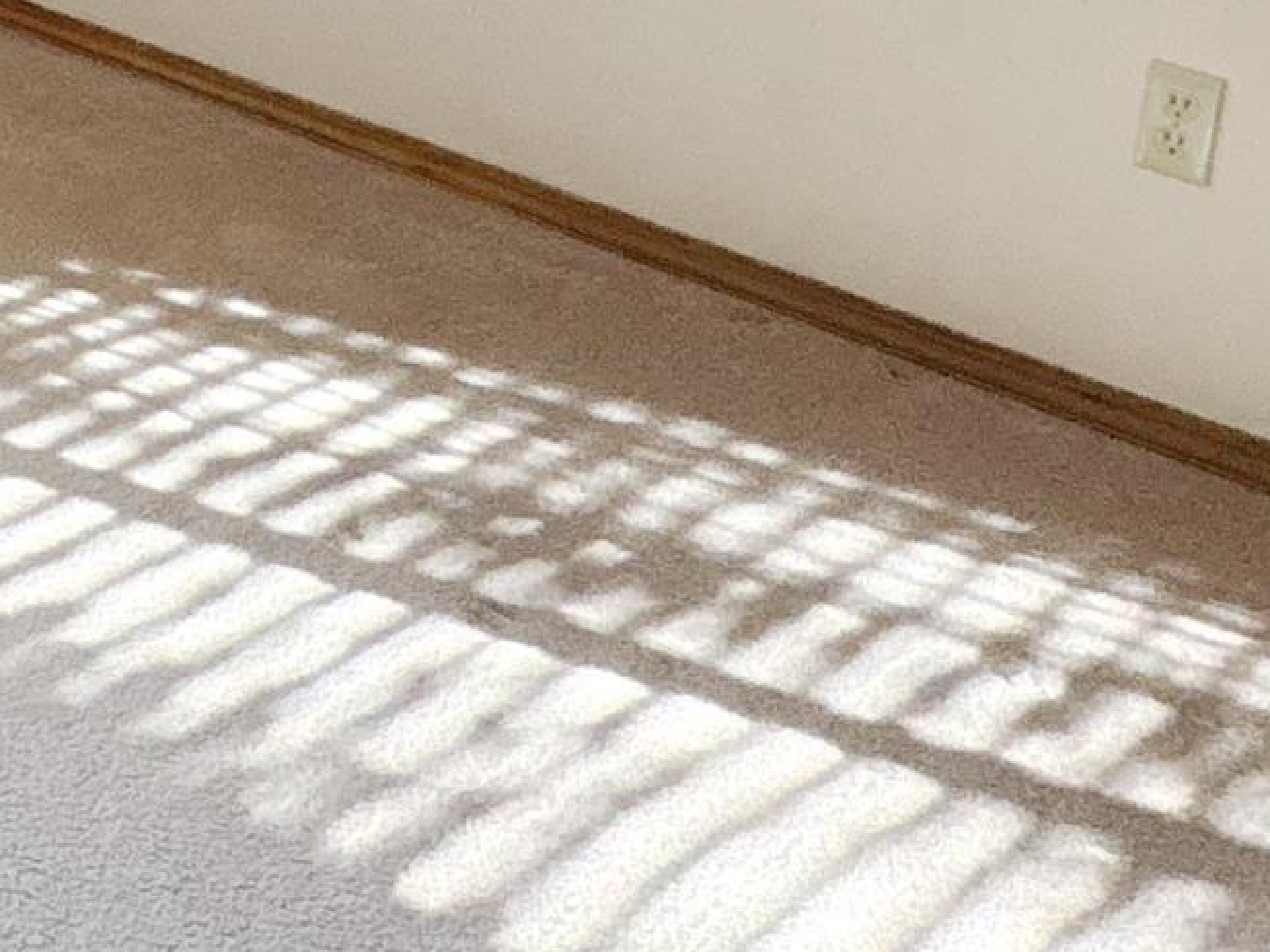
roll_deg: -0.2
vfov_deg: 20.5
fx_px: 2421
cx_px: -360
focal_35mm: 66
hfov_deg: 25.5
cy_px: -257
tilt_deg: -11.8
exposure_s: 1/120
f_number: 2.2
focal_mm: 2.22
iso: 400
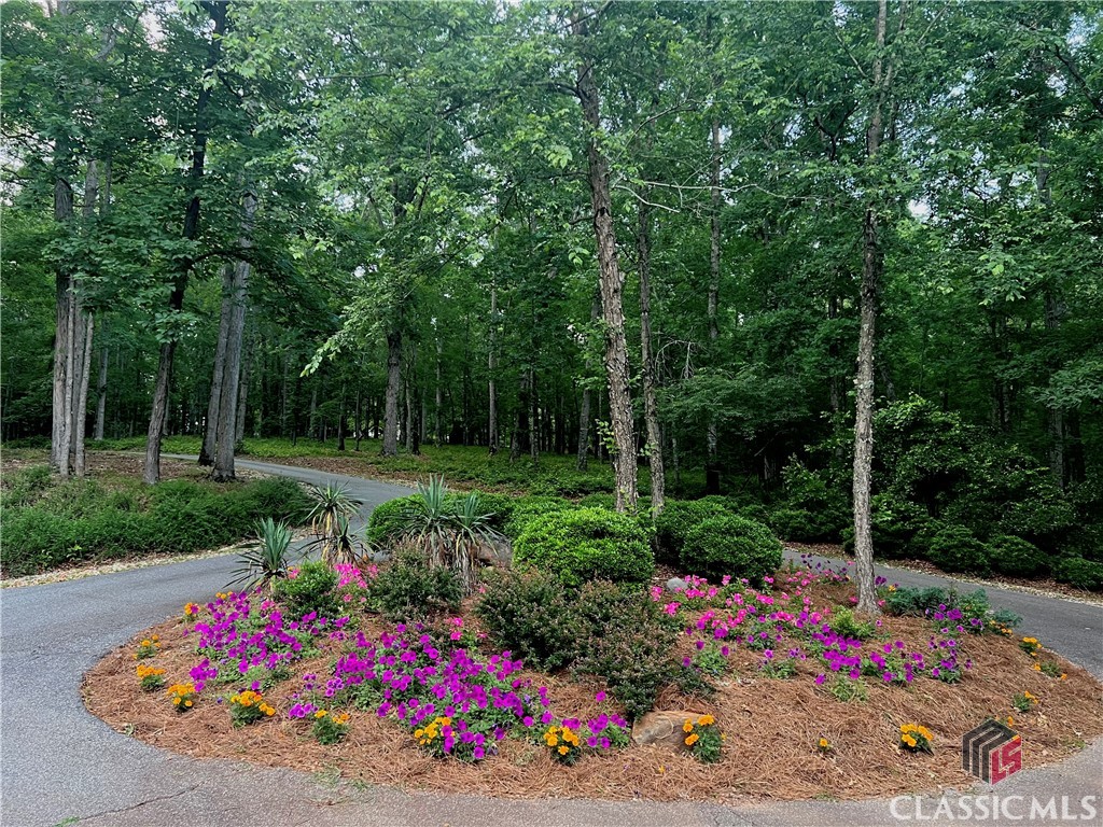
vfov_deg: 53.1
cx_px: 552
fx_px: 828
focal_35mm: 26
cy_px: 414
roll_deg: +1.2
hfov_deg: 67.3
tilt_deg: +8.4
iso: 125
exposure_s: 1/85
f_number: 1.5
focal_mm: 5.7
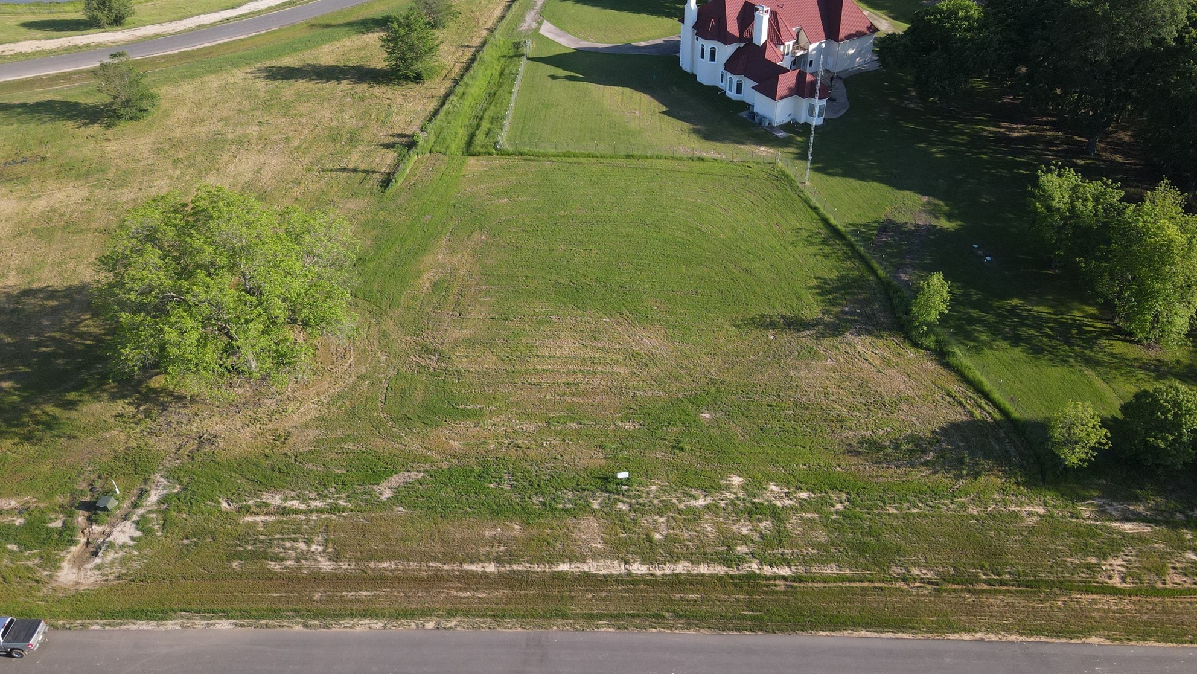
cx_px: 611
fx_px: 857
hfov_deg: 69.8
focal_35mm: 27
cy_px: 301
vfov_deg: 42.9
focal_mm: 4.5
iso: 400
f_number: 2.8
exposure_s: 1/15
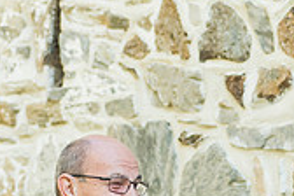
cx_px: 205
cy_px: 304
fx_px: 2597
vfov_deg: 4.3
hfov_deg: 6.5
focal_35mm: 318
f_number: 4
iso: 1000
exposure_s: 1/400
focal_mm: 92
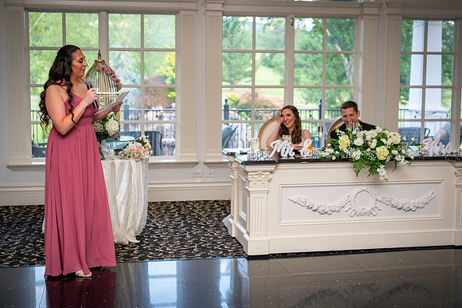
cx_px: 231
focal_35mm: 54
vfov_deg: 25.1
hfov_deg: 37.0
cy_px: 152
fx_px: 691
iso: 800
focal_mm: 48
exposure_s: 1/125
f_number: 3.2
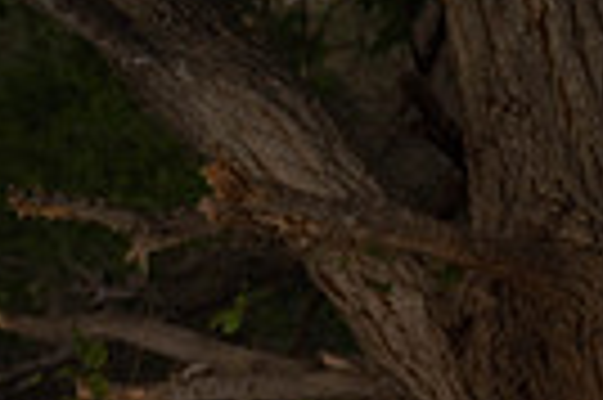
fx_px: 2024
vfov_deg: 10.4
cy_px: 800
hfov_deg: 16.5
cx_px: 639
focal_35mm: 121
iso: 640
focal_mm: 36
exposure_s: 1/60
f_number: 2.8
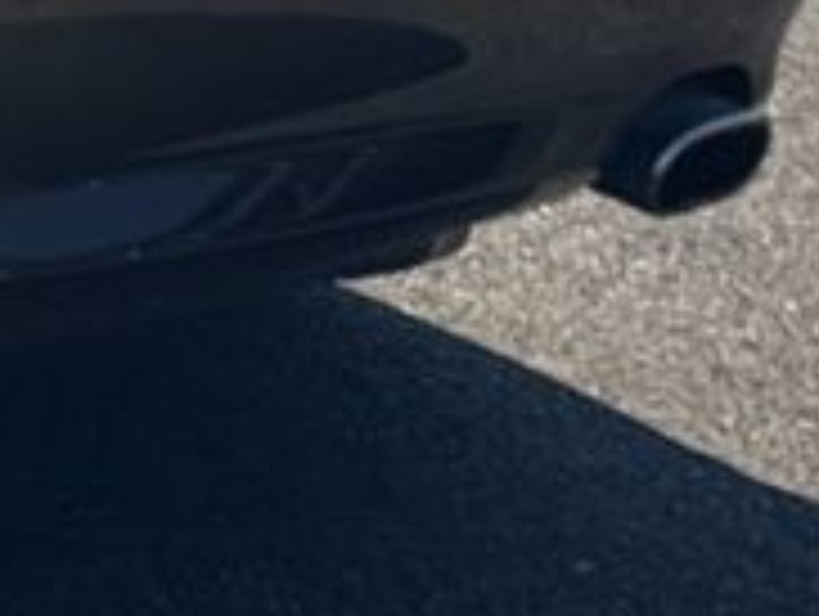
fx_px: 6397
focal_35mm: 270
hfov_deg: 7.1
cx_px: -810
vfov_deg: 5.4
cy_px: -594
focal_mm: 6.76
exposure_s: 1/3096
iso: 64
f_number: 1.78
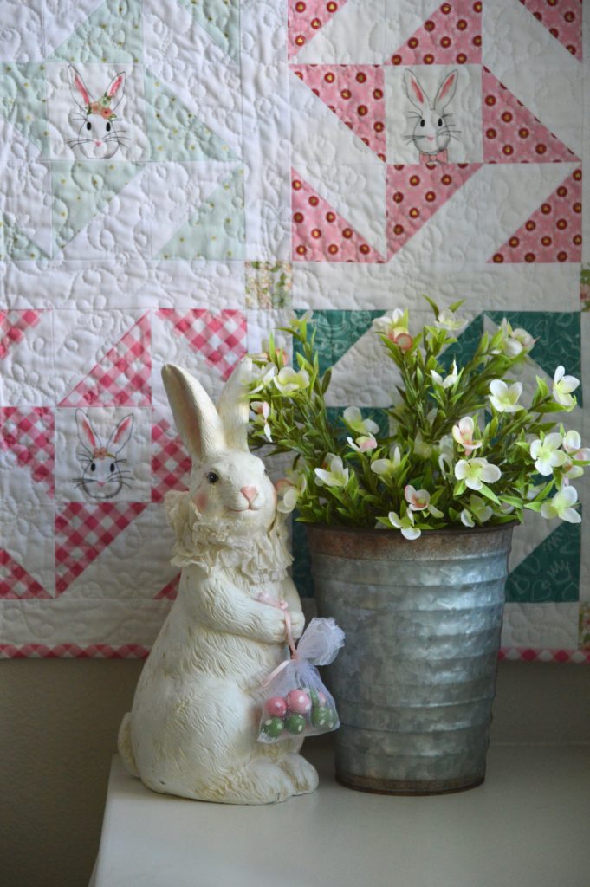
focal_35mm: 105
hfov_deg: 13.0
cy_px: 444
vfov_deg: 19.5
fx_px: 2585
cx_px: 295
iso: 800
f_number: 4
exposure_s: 1/100
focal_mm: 70
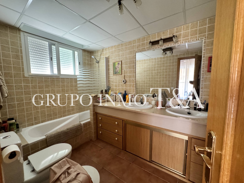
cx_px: 122
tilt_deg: -4.7
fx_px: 99
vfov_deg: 85.7
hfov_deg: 102.1
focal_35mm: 14
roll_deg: +0.9
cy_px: 92
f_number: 2.2
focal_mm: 2.22
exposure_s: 1/60
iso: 640
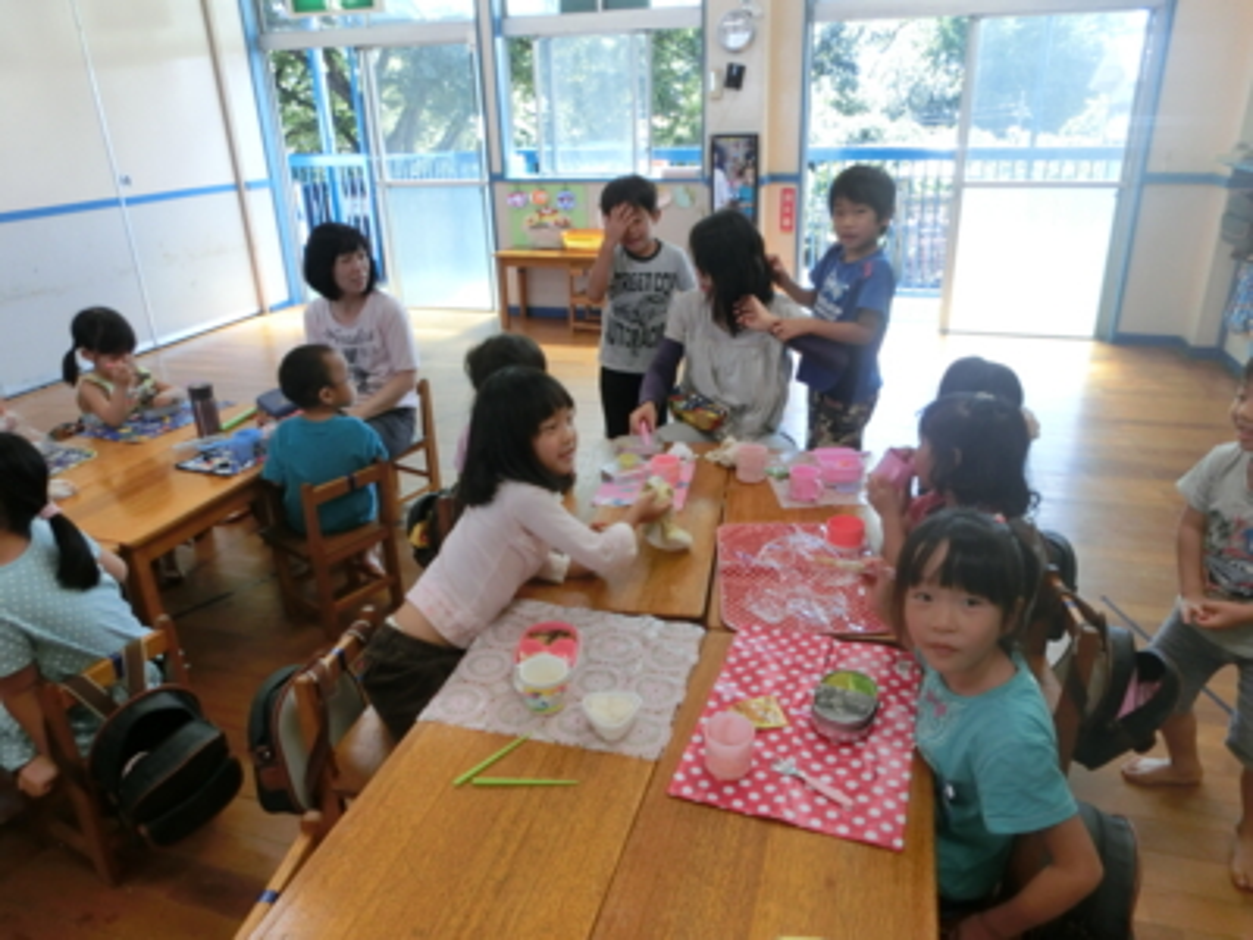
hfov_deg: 71.6
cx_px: 626
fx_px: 869
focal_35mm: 24
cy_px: 470
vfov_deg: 56.8
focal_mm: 4.24
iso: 160
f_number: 3
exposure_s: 1/125
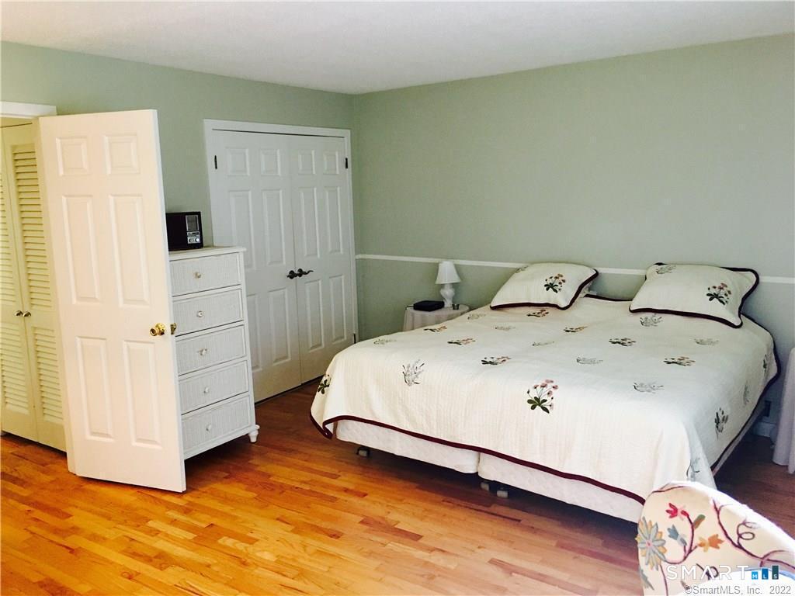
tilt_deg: -9.3
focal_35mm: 29
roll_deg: +0.2
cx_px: 398
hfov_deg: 61.7
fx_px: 666
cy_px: 298
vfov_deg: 48.2
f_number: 2.2
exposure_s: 1/24
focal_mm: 4.15
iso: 200
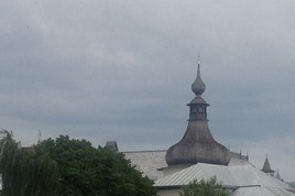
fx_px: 1113
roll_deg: -1.9
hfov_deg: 14.9
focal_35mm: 136
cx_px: 261
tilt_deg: +4.1
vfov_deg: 10.0
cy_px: 134
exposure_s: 1/2632
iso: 50
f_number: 2.4
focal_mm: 4.28
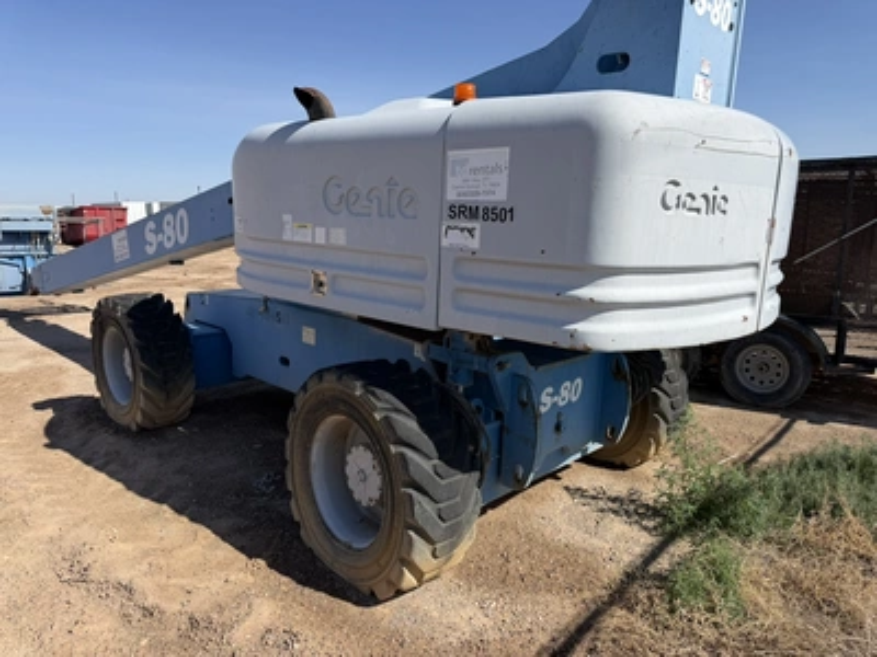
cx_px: 438
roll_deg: -0.4
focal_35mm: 24
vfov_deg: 56.8
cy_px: 328
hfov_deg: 71.6
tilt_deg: -10.3
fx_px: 608
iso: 80
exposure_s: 1/4975
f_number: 1.78
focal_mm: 6.76
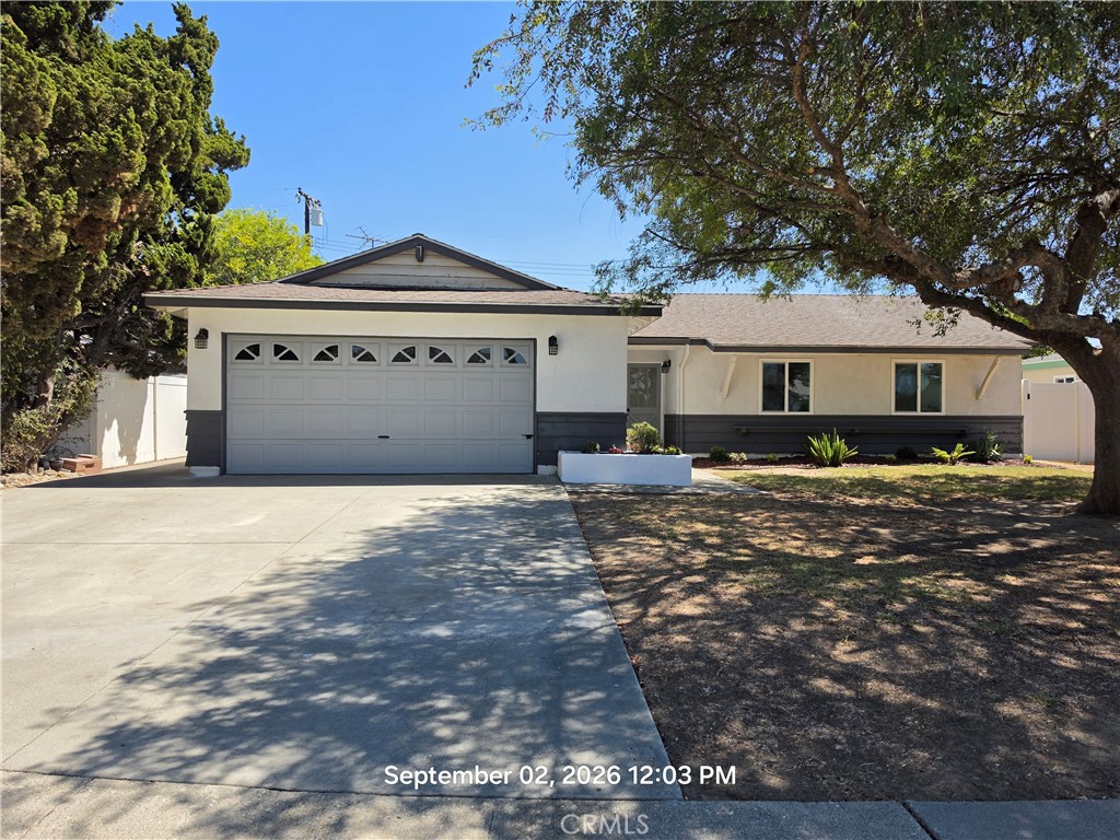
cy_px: 420
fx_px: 744
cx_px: 560
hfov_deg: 73.9
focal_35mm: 23
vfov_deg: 58.9
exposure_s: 1/4764
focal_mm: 6.5
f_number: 1.4
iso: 64
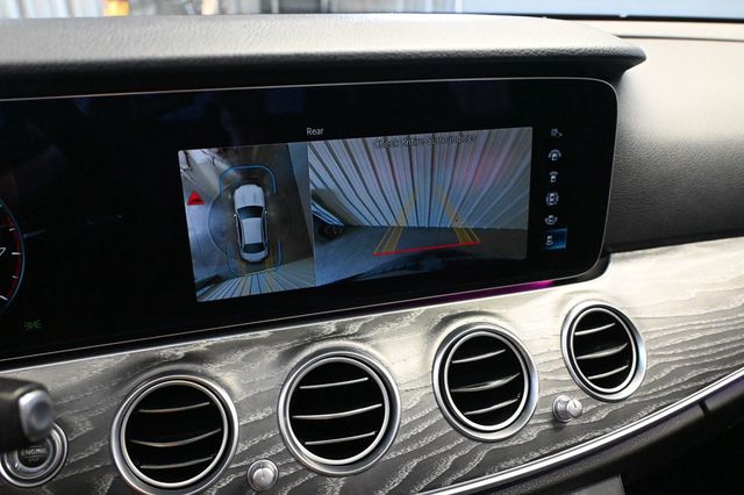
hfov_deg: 63.2
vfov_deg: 44.6
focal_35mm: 29
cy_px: 248
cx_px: 372
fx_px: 604
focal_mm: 19.5
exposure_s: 1/60
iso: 10000
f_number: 3.8
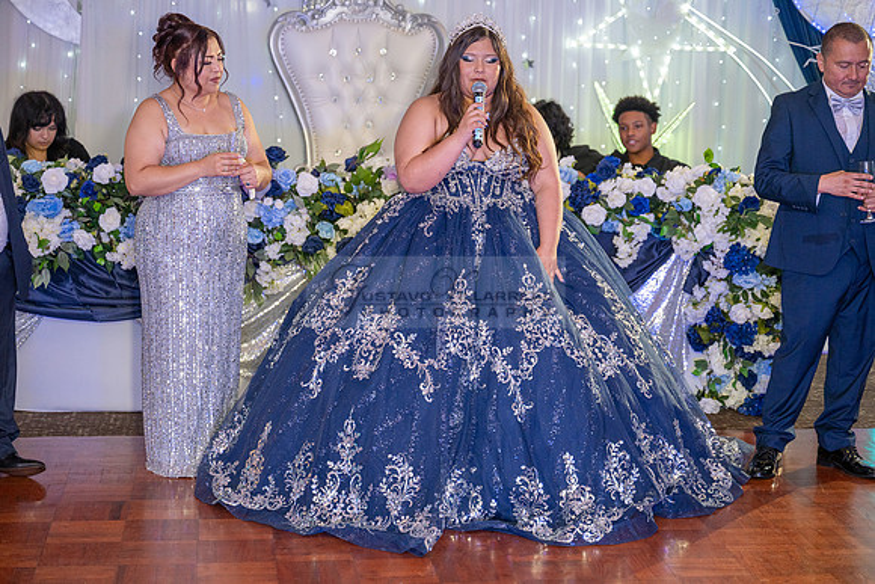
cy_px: 292
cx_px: 438
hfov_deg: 28.8
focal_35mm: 70
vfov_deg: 19.5
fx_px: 1702
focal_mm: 70
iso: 1250
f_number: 2.8
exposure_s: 1/200
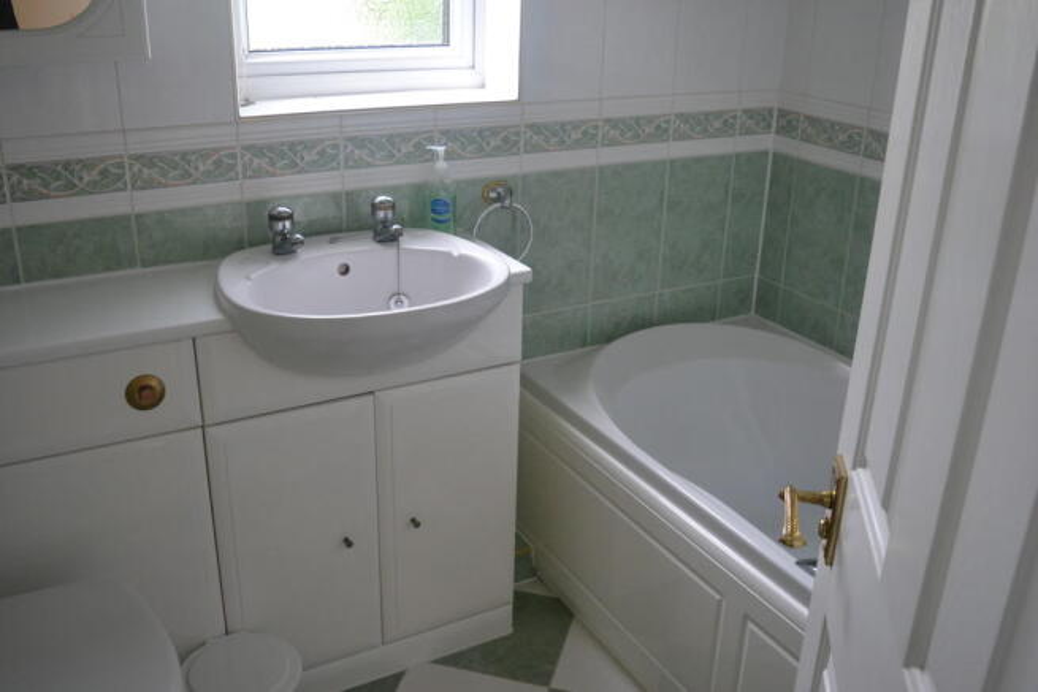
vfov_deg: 40.0
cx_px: 519
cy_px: 346
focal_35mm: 33
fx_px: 952
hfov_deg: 57.2
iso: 400
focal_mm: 22
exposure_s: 1/80
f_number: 4.5
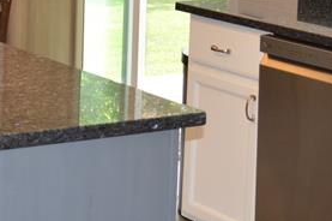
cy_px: -59
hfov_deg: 16.4
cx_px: -10
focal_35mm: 122
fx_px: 1124
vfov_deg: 11.0
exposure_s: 1/80
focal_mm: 22
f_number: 4
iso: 400
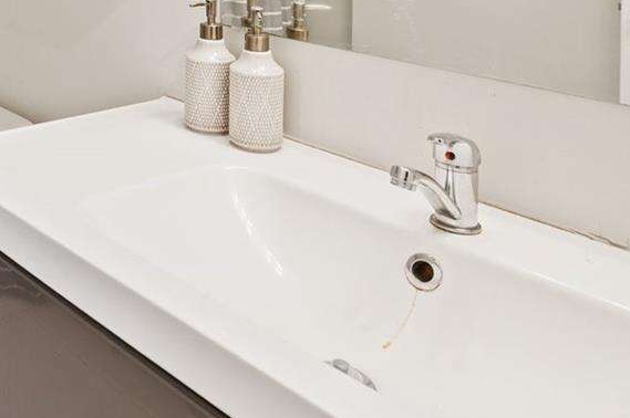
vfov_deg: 26.8
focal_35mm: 45
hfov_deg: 36.6
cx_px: -71
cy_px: -69
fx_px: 787
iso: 200
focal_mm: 16
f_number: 8
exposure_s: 1/2
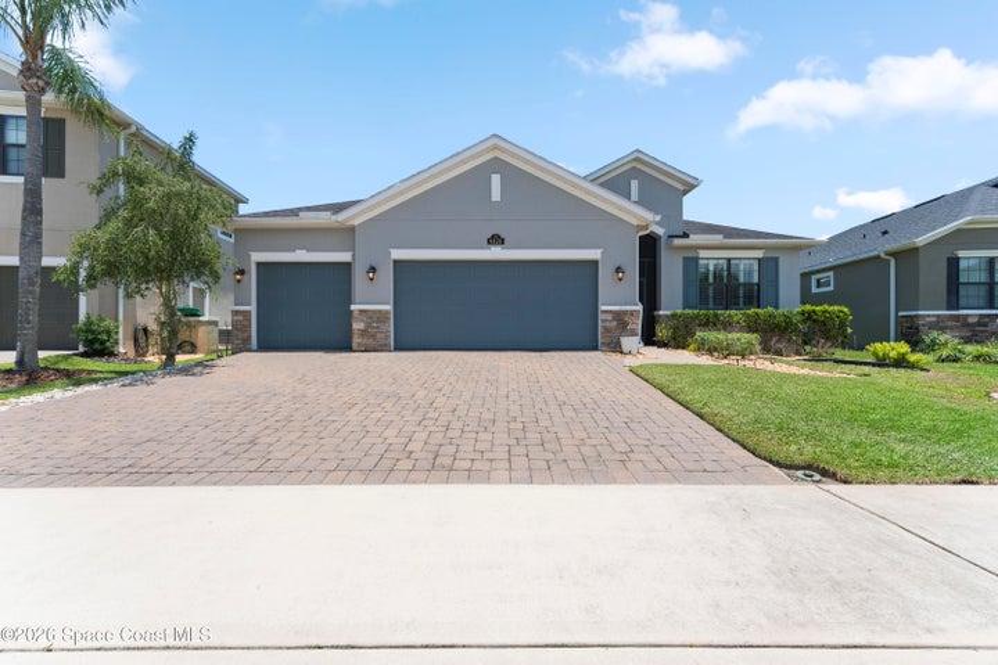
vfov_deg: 81.2
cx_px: 499
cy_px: 332
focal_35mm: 14
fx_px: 388
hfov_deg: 104.3
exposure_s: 1/2000
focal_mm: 14
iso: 800
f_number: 8
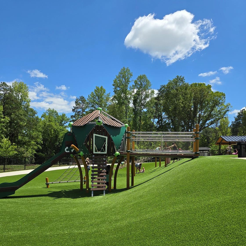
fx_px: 225
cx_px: 123
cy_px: 158
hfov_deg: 57.3
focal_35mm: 28
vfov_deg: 56.4
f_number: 1.7
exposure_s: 1/947
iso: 12
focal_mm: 6.3
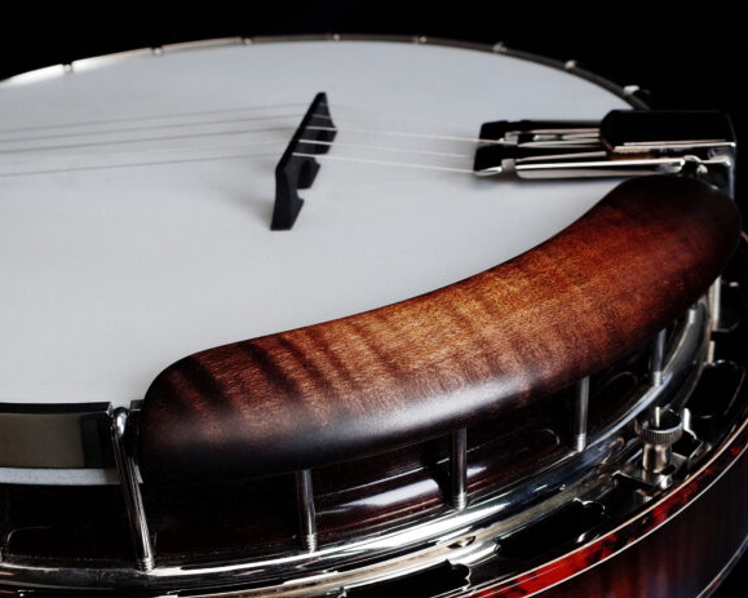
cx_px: 240
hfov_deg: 32.2
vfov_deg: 26.1
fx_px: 1284
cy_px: 405
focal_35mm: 58
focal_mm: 18.3
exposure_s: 1/60
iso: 400
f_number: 6.3
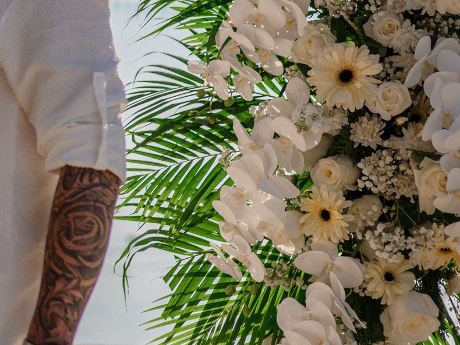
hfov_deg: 13.5
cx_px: -163
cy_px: -24
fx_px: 1860
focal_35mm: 140
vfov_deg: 10.5
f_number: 2.2
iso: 200
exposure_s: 1/3200
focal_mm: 50
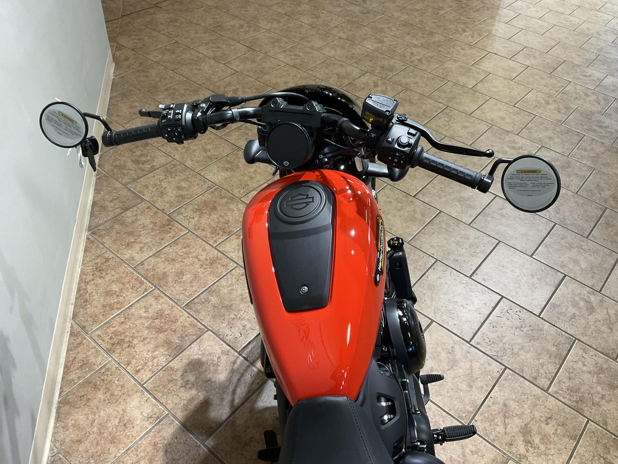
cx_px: 311
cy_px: 233
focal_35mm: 30
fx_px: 536
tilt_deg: -44.0
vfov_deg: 46.8
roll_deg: -5.2
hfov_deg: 60.0
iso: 100
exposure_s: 1/60
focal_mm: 3
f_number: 1.8
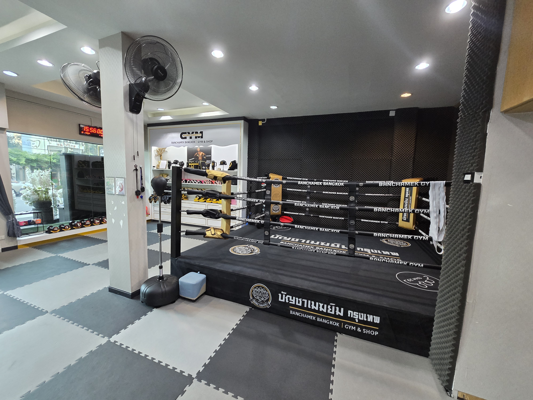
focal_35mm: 13
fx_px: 200
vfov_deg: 89.9
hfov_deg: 106.2
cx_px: 266
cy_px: 200
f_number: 2.2
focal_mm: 2.2
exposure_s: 1/50
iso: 500
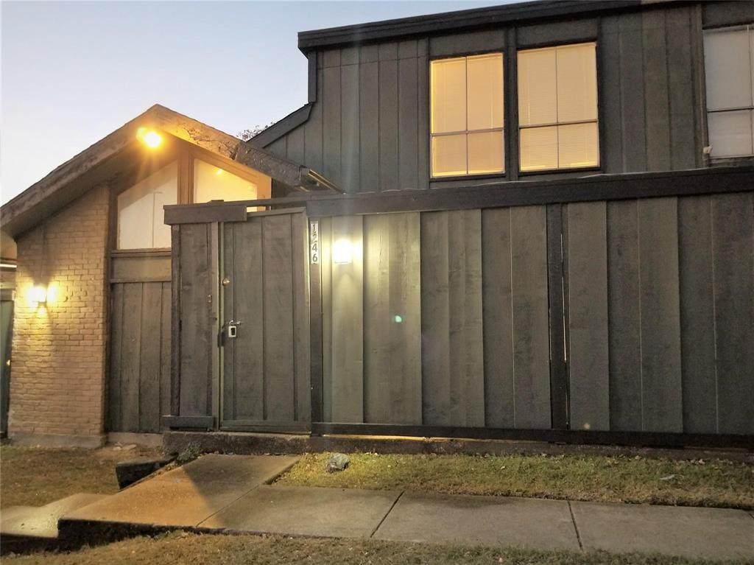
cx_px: 377
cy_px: 282
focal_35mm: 26
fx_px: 566
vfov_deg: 53.0
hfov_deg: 67.3
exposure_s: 1/10
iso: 400
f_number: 1.7
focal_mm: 4.3
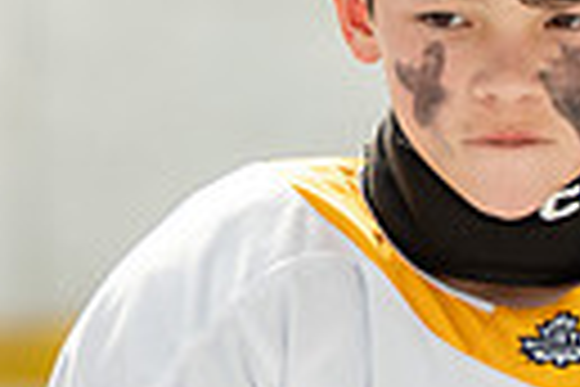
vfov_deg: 1.9
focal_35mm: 717
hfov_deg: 2.9
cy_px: 65
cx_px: -692
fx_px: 11551
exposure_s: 1/1600
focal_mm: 107
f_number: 2.8
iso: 1000
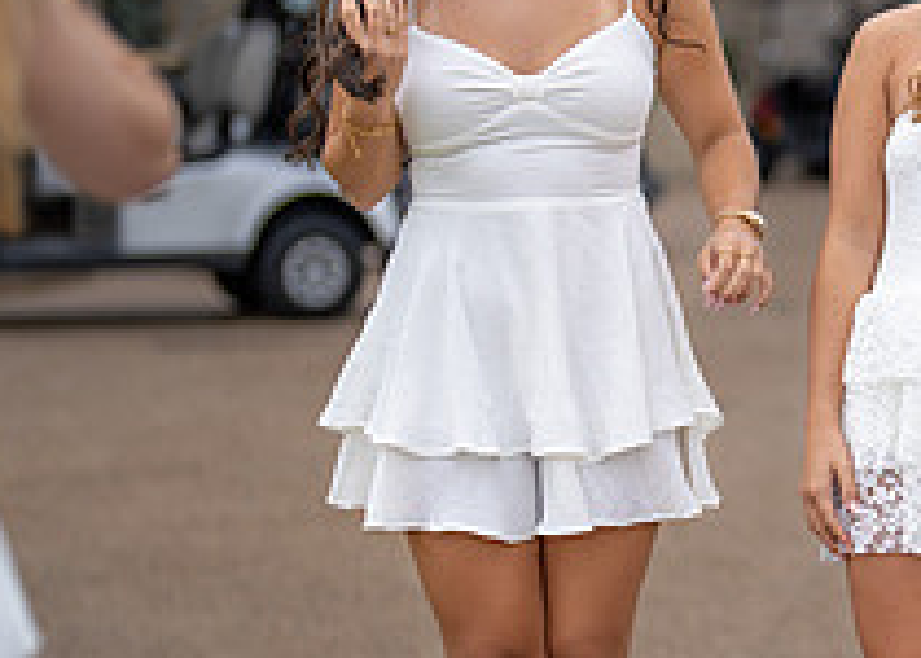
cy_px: 396
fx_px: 4551
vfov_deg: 8.3
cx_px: 1079
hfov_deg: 11.3
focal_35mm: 174
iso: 100
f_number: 1.2
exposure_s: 1/1600
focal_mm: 50
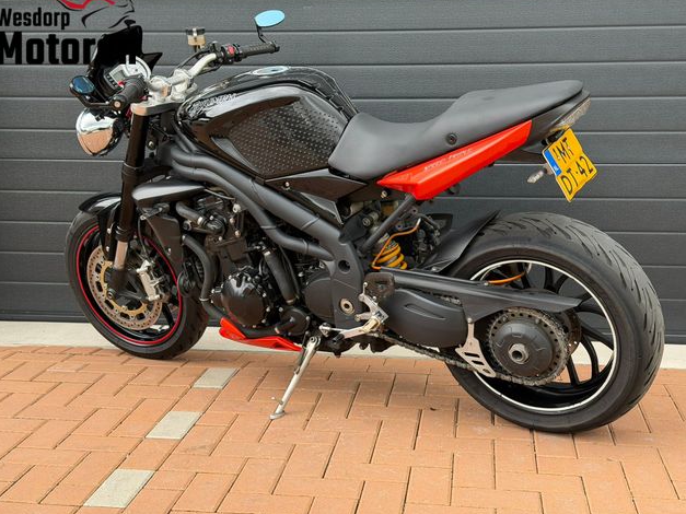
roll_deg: -0.4
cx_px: 346
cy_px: 254
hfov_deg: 38.9
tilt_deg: -9.5
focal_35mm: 49
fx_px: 971
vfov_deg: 29.7
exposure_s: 1/400
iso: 80
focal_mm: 6.76
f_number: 1.78
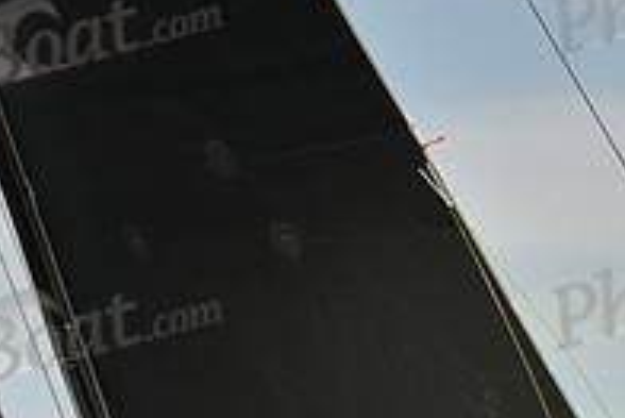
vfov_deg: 6.6
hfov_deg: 9.9
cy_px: 477
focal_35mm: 207
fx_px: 3596
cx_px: 389
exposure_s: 1/1600
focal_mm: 70
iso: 320
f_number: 8
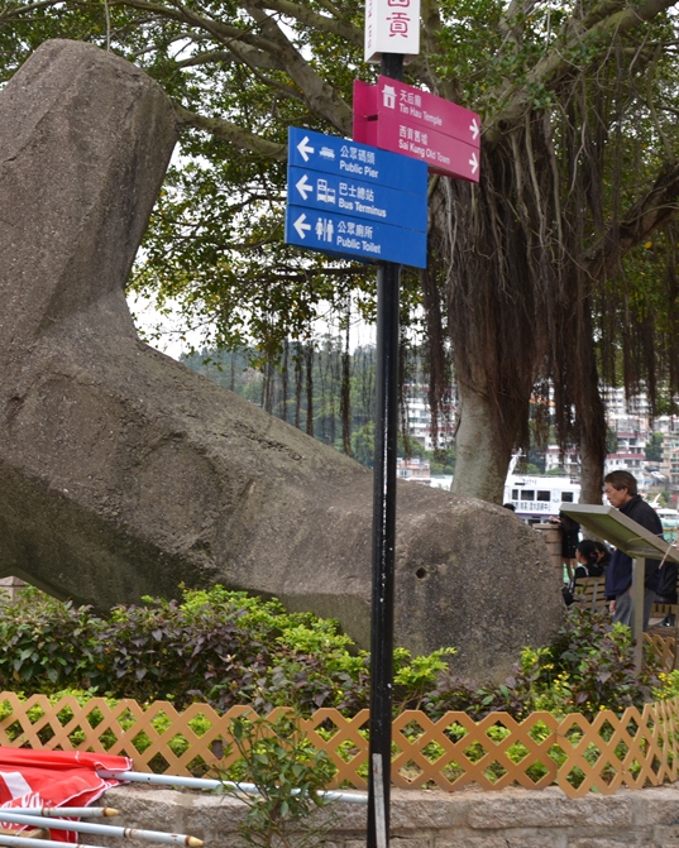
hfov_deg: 25.1
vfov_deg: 31.4
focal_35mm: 60
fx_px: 1507
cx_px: 168
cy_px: 421
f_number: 5
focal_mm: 28
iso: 100
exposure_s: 1/250
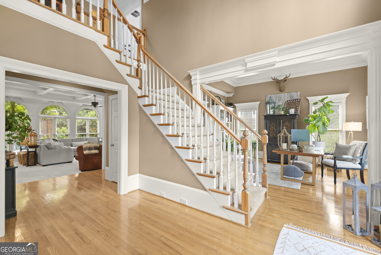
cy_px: 128
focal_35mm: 15
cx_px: 190
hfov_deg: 100.4
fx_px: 159
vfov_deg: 77.4
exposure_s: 1/1.67
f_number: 8
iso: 320
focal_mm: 15
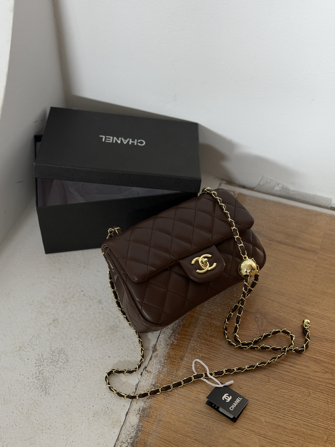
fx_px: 619
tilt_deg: -47.8
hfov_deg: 30.3
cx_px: 168
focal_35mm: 48
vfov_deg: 39.7
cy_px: 224
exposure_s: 1/60
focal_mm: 6.76
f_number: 1.78
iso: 250
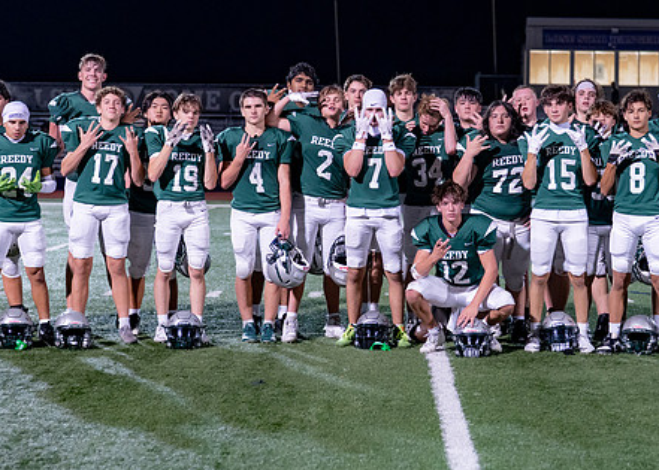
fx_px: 1909
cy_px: 217
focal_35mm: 102
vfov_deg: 14.1
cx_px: 350
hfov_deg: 19.6
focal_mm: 50
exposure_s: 1/500
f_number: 2
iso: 1250
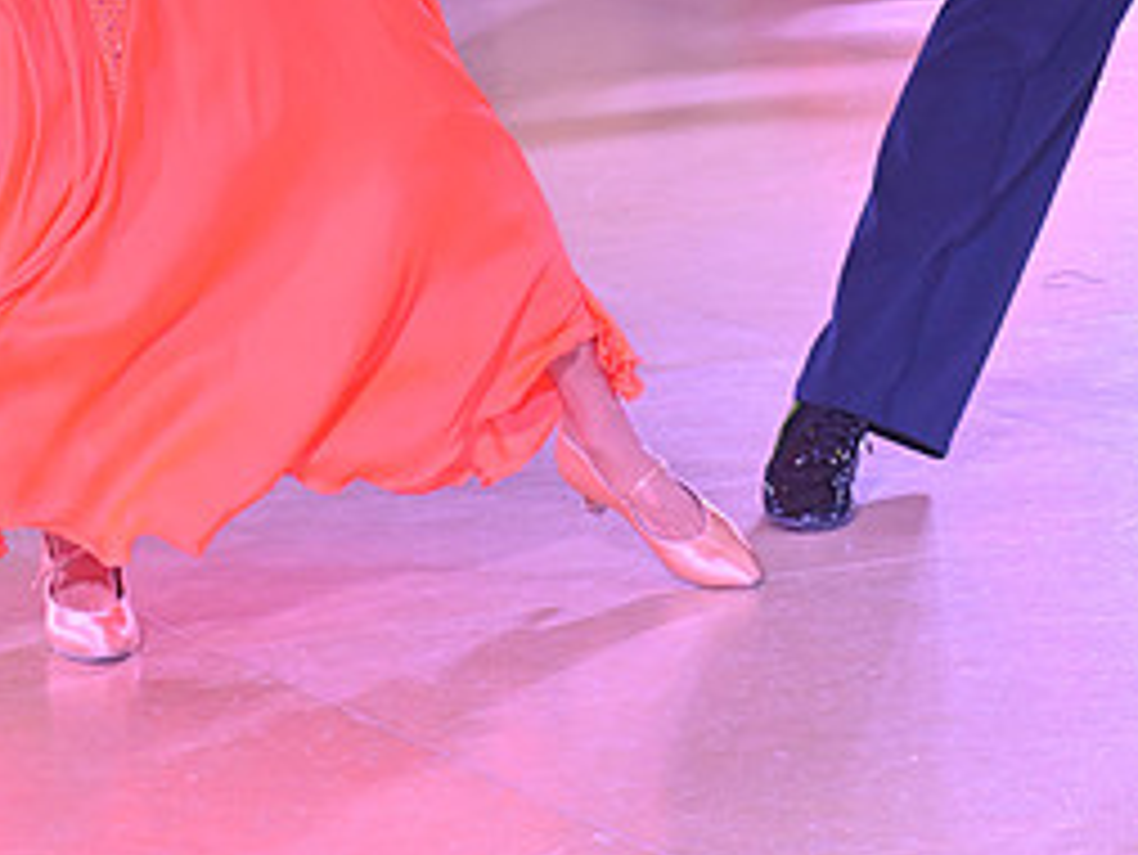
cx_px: 565
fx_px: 7104
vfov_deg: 6.8
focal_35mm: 216
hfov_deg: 9.2
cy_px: -284
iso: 5000
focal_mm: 98
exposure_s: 1/320
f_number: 8
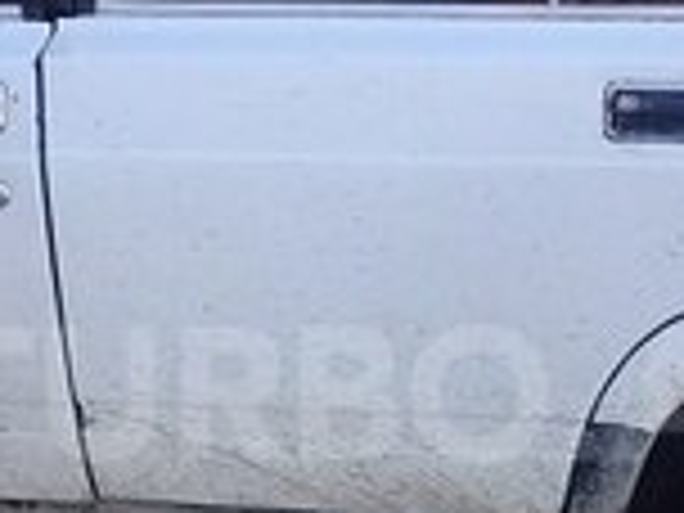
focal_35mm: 135
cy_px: 394
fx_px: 2668
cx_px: 392
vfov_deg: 11.0
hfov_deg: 14.6
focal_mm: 3.3
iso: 50
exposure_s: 1/216
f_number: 2.2
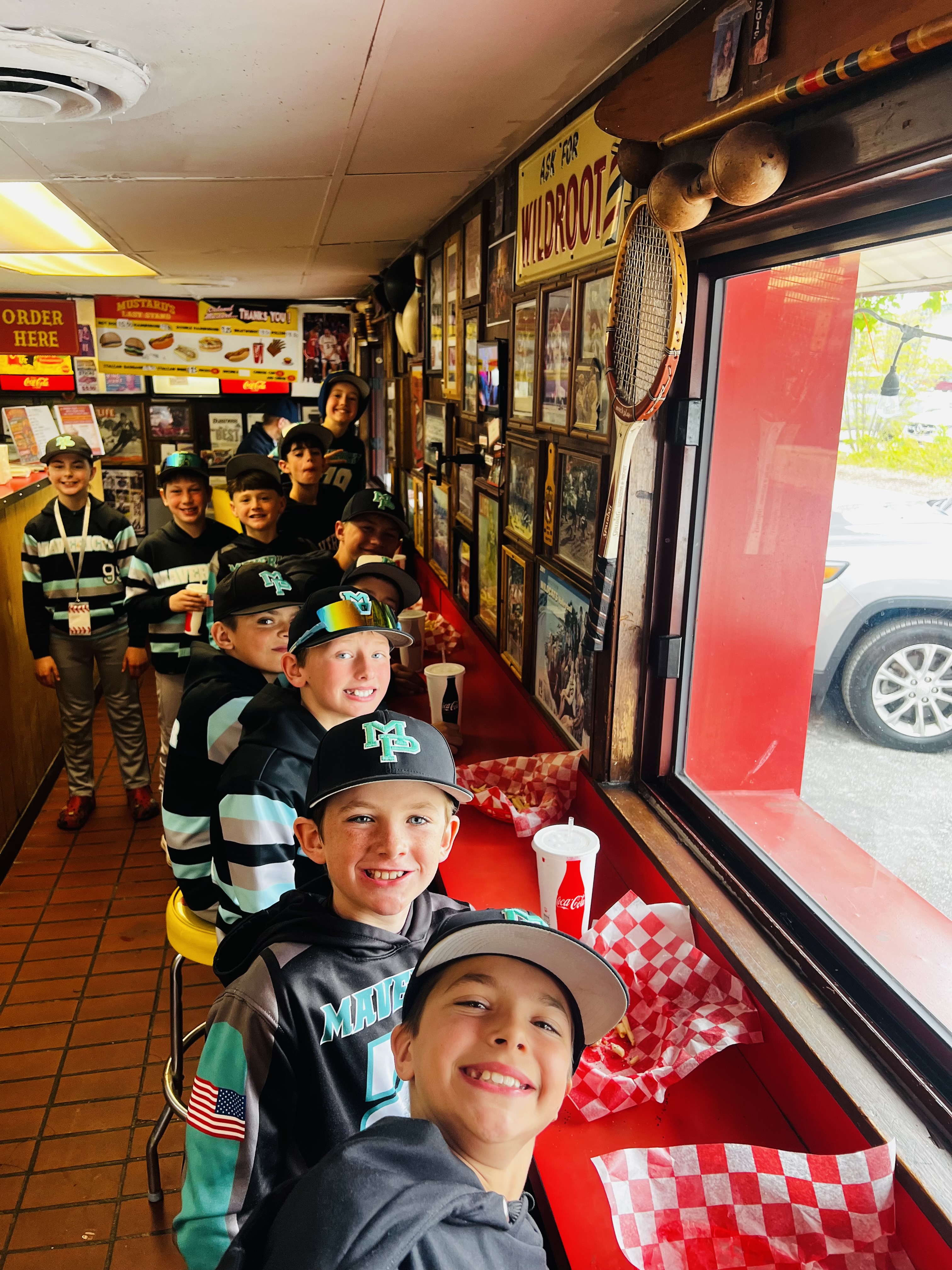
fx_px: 953
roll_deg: -1.7
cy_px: 635
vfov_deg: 67.3
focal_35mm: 26
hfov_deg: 53.1
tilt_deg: -16.8
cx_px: 476
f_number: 1.5
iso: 125
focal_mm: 5.7
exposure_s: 1/121
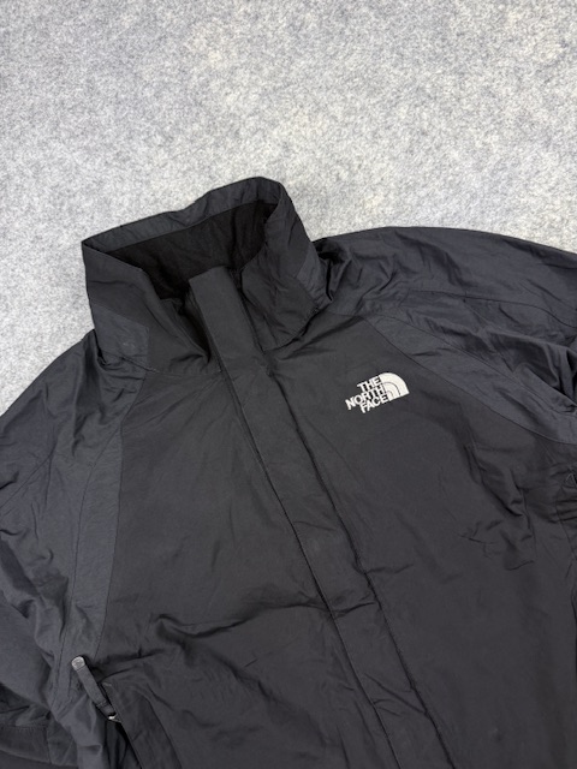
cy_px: 384
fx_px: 533
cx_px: 288
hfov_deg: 56.8
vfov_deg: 71.6
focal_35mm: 24
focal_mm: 6.76
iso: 160
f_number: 1.78
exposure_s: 1/100
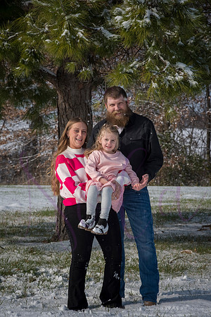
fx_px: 1055
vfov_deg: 17.1
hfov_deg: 11.4
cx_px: 106
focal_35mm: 120
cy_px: 158
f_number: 13
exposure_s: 1/1250
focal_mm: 120
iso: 640
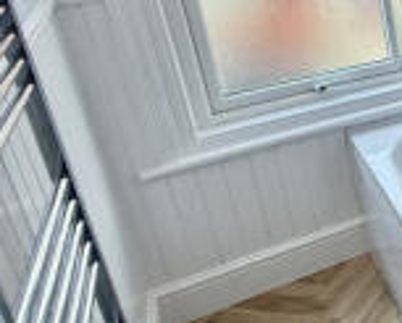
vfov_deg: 28.0
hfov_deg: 24.3
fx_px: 620
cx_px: 658
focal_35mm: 52
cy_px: 28
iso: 64
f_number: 2.2
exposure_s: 1/155
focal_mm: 2.22
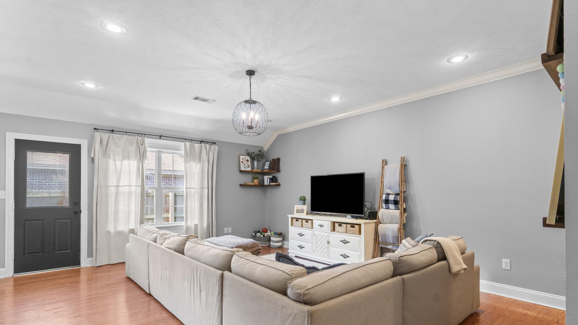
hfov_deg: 94.2
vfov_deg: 61.9
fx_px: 269
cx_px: 290
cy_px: 194
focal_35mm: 18
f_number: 9
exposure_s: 1/1.25
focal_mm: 11
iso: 250
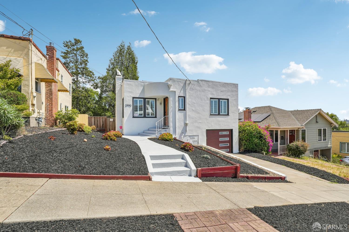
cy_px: 116
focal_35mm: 16
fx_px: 159
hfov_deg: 95.3
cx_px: 174
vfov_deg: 72.4
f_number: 8
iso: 640
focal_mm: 16.4
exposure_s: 1/1250
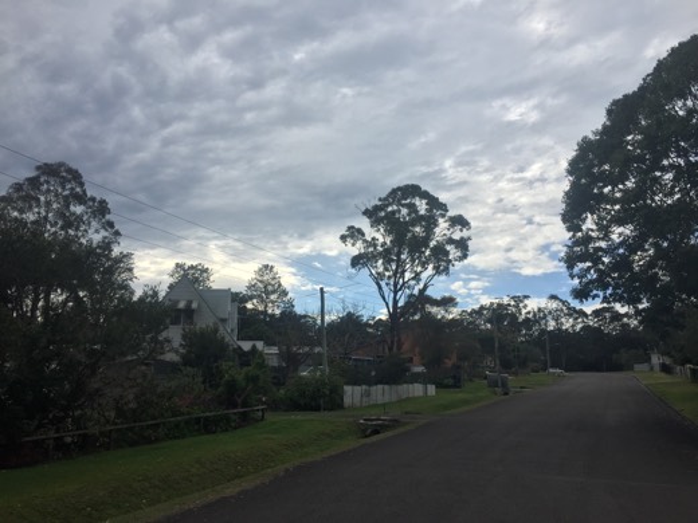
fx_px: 585
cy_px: 262
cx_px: 349
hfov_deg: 61.7
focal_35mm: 29
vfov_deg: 48.2
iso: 32
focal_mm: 4.15
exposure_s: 1/2475
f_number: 2.2
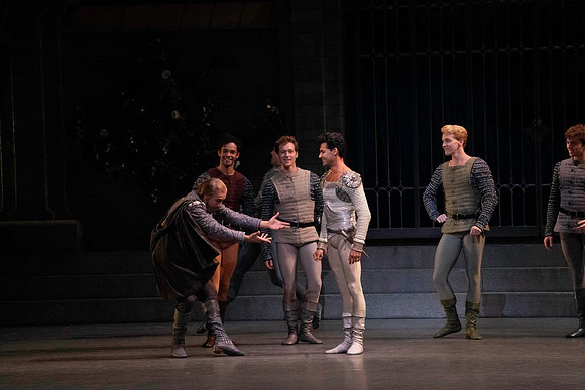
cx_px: 292
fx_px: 3251
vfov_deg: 6.9
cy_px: 195
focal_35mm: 200
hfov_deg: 10.3
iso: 16000
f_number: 13
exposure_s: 1/400
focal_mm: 200
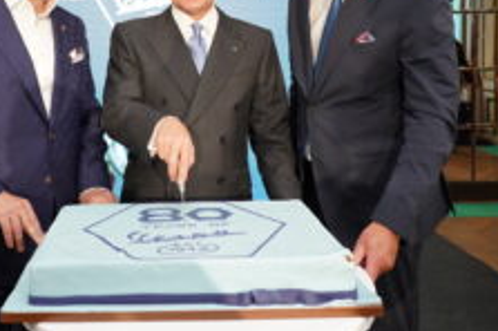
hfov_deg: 43.7
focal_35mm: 44
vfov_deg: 29.8
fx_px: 608
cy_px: 73
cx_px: 154
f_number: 4
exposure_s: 1/125
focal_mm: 24
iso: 1600
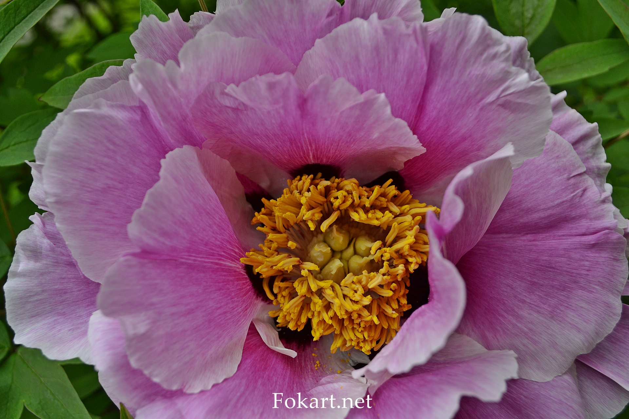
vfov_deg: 36.9
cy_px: 210
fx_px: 629
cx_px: 314
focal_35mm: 36
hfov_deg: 53.1
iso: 180
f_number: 5.6
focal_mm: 24
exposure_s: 1/125
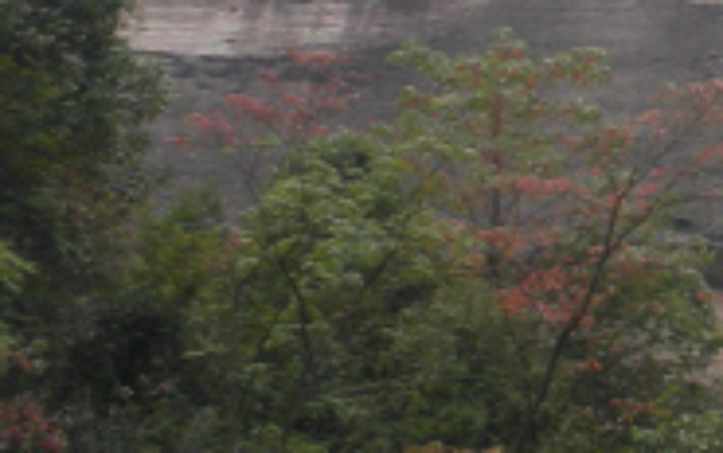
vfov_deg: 7.9
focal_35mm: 165
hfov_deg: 12.1
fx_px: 3254
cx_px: 1110
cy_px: -47
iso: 64
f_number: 3.5
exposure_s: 1/106
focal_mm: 6.3
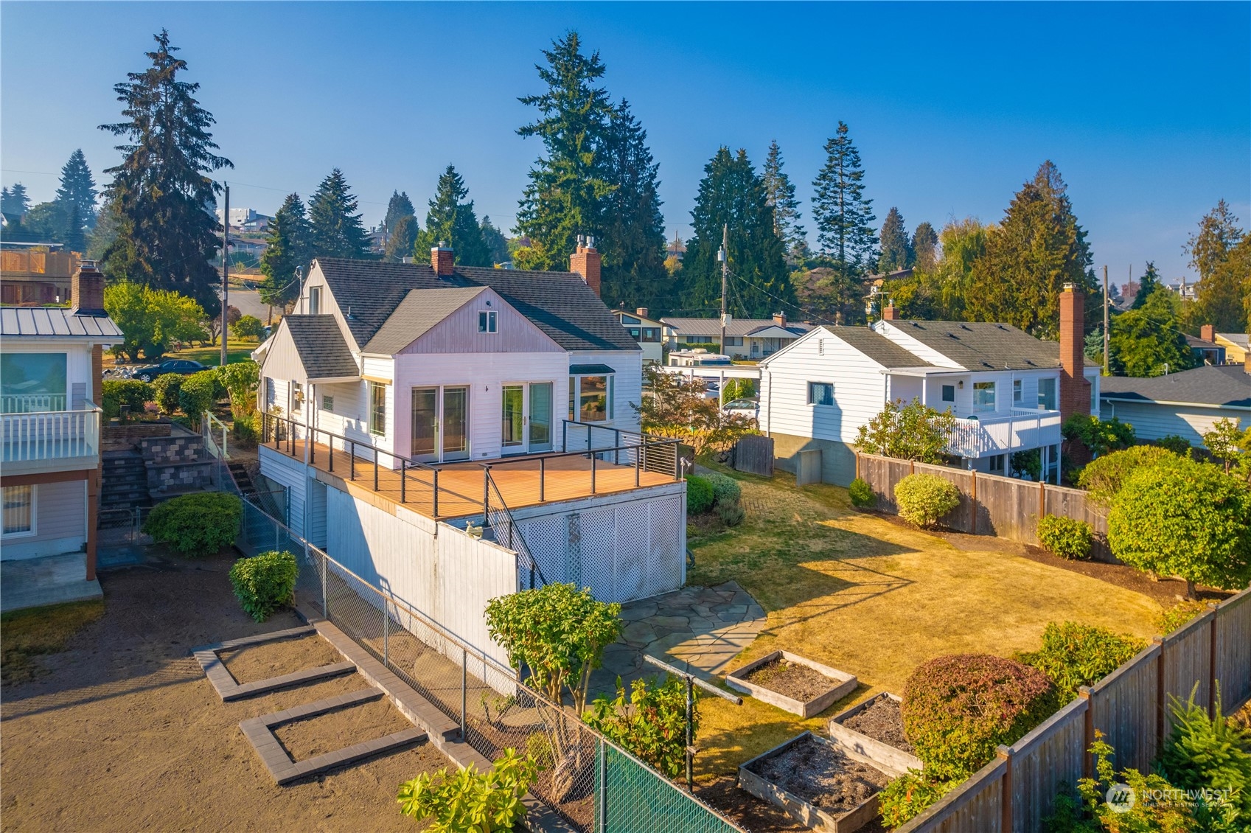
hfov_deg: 78.6
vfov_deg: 57.2
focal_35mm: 22
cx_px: 626
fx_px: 764
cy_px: 416
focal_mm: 8.38
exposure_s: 1/200
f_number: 2.8
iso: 110
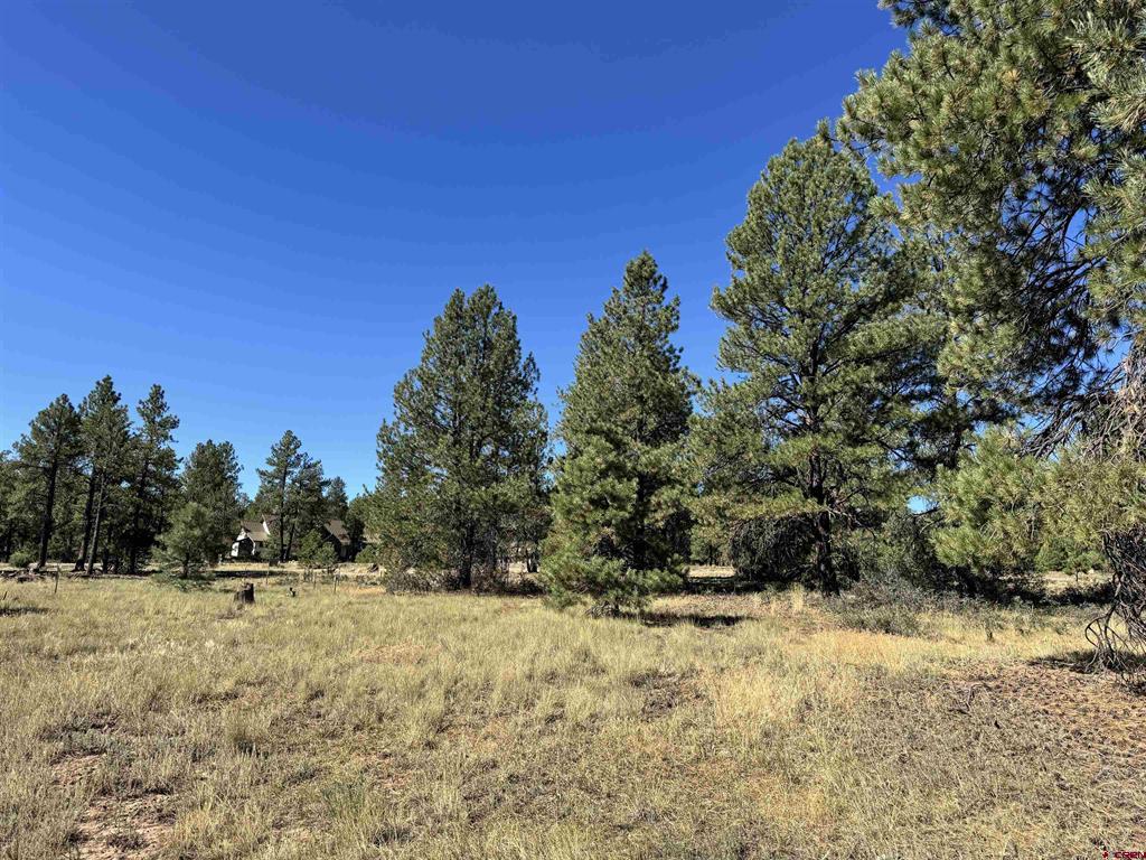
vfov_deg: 56.8
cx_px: 573
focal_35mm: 24
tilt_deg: +10.8
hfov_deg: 71.6
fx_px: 795
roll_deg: -2.3
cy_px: 430
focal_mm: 6.76
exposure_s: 1/2833
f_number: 1.78
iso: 80
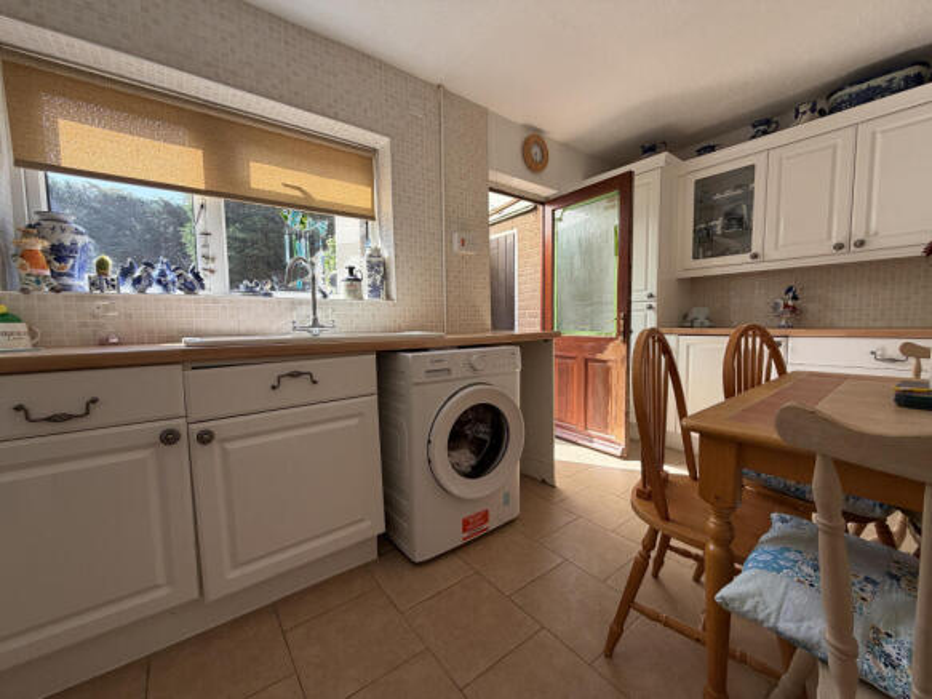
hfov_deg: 102.1
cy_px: 350
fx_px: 377
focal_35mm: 14
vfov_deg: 85.7
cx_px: 466
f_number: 2.2
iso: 50
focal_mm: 2.22
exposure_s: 1/178
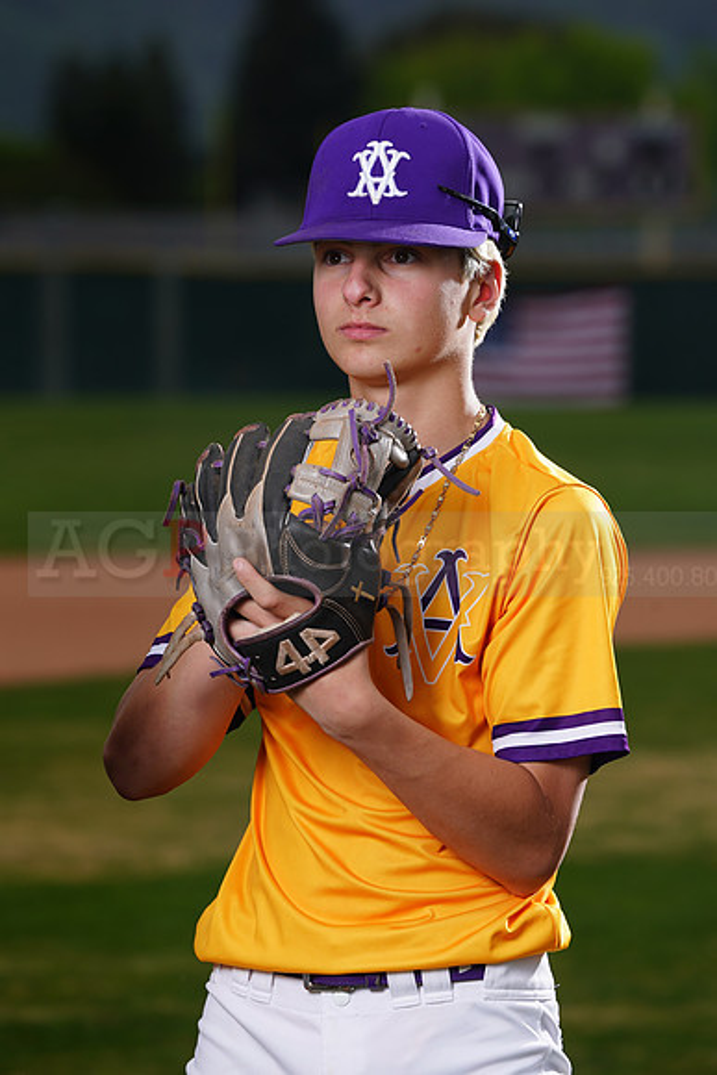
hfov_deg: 5.6
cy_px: 538
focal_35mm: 247
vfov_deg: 8.3
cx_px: 358
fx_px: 7374
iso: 100
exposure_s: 1/250
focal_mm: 247
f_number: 8
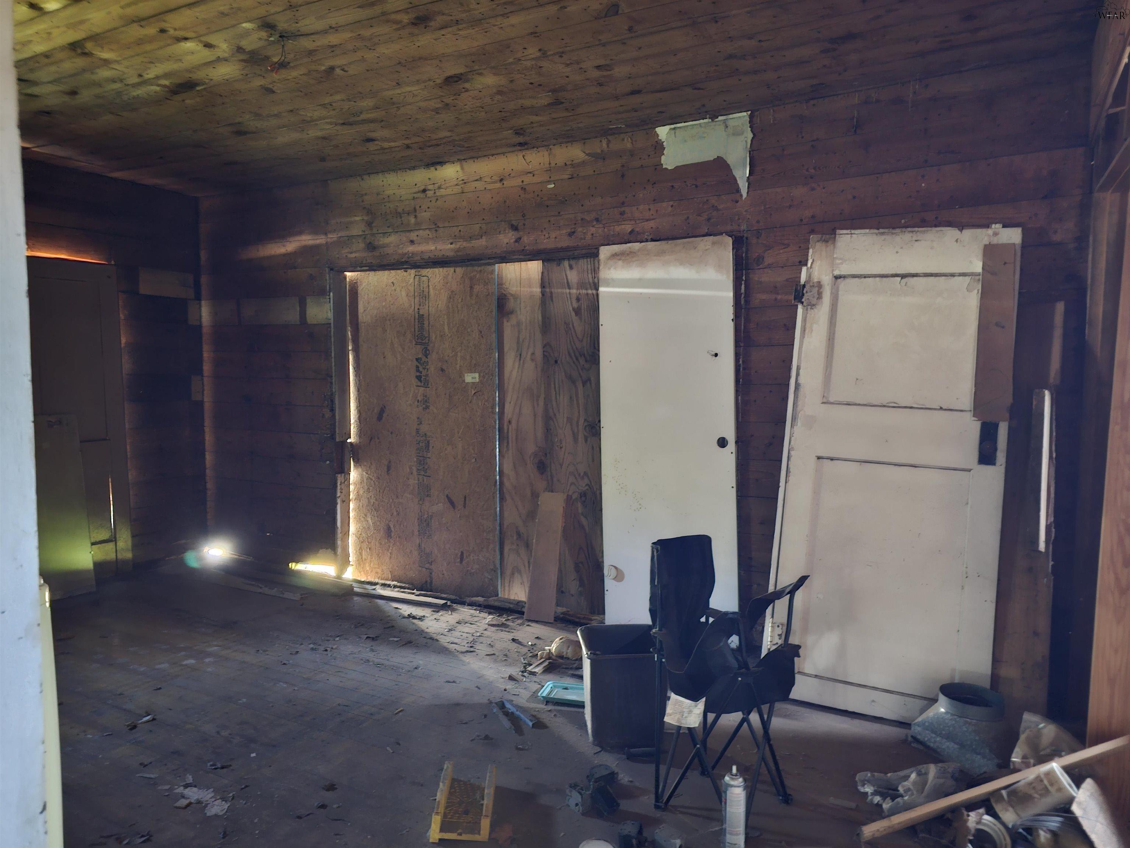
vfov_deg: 58.9
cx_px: 565
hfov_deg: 73.9
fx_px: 751
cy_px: 424
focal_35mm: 23
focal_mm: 6.3
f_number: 1.7
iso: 1250
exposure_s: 1/15
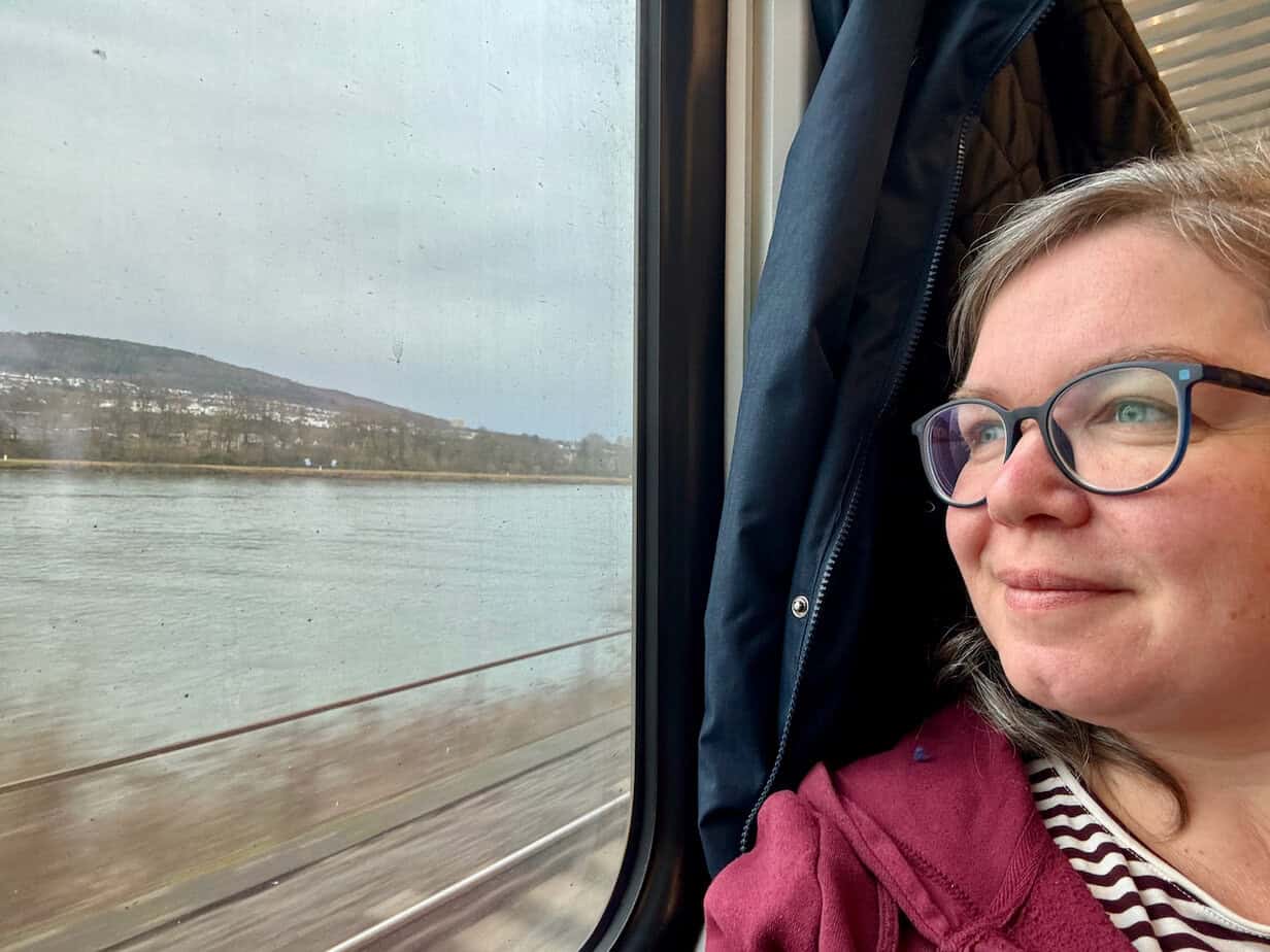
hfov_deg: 73.9
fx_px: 844
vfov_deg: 58.9
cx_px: 635
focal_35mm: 23
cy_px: 476
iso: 80
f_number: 1.9
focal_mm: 2.7
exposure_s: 1/88
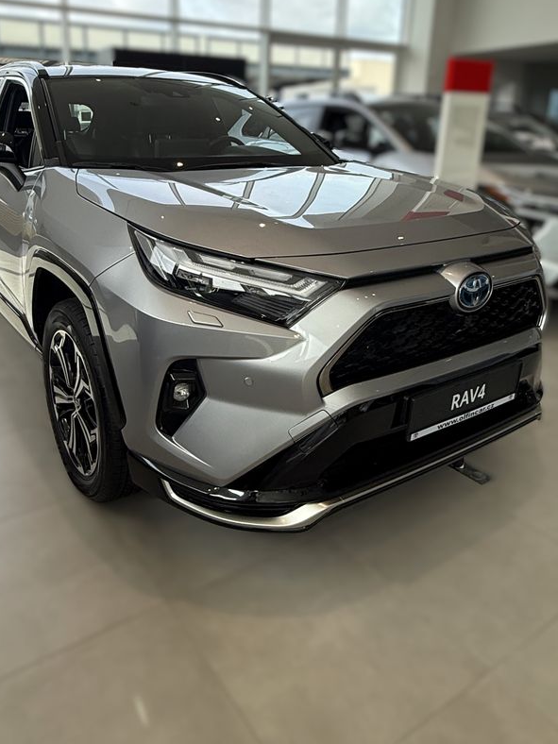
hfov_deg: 52.4
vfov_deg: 66.5
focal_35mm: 26
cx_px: 203
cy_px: 291
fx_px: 559
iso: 64
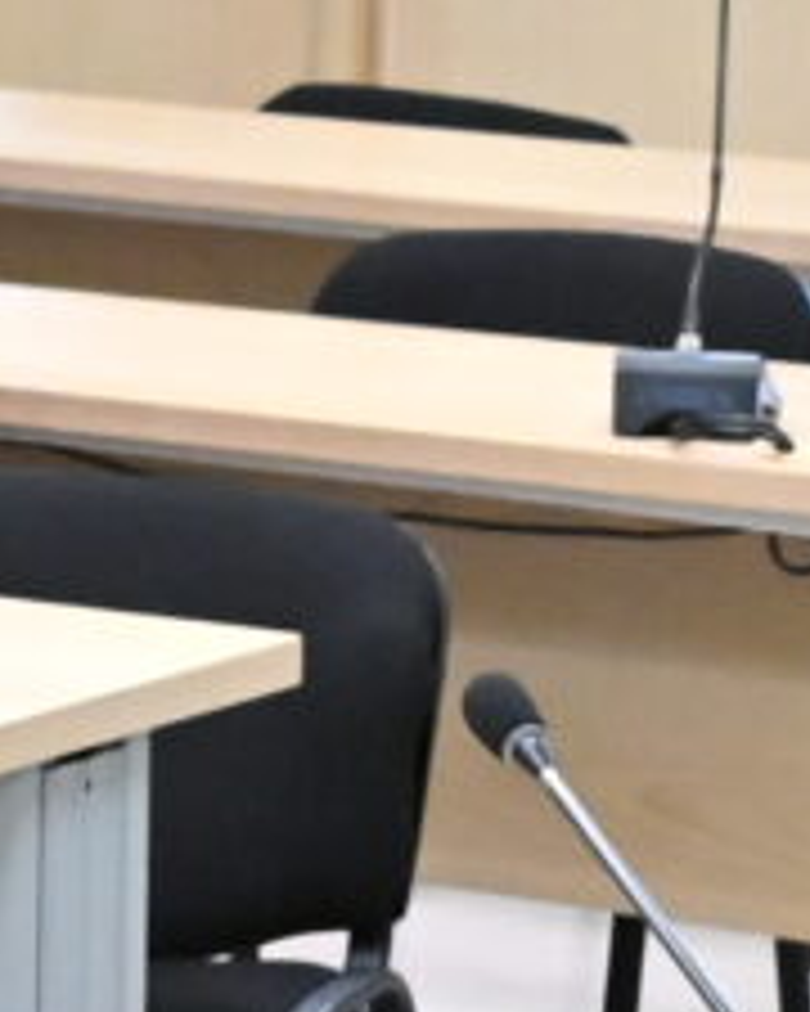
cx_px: -580
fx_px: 7671
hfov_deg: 5.9
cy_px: 92
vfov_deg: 7.5
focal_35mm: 256
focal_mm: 24
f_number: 4
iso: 4000
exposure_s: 1/200
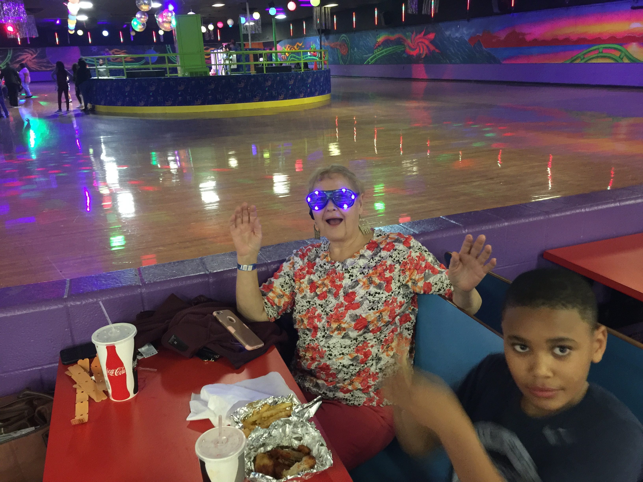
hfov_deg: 61.7
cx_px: 322
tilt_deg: -19.4
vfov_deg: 48.2
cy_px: 241
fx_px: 539
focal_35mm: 29
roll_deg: +0.1
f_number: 2.2
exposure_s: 1/4
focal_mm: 4.15
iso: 125
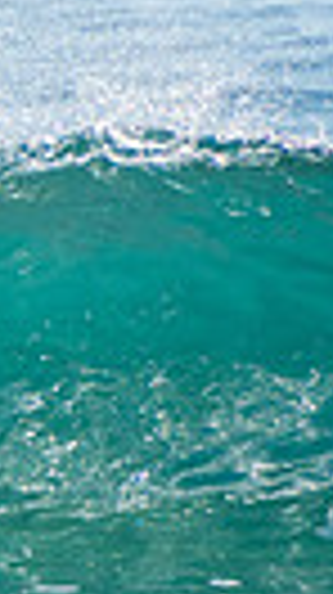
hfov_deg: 0.4
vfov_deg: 0.8
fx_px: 43578
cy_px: 322
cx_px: -698
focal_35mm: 2769
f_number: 5.6
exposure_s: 1/1250
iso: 220
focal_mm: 400
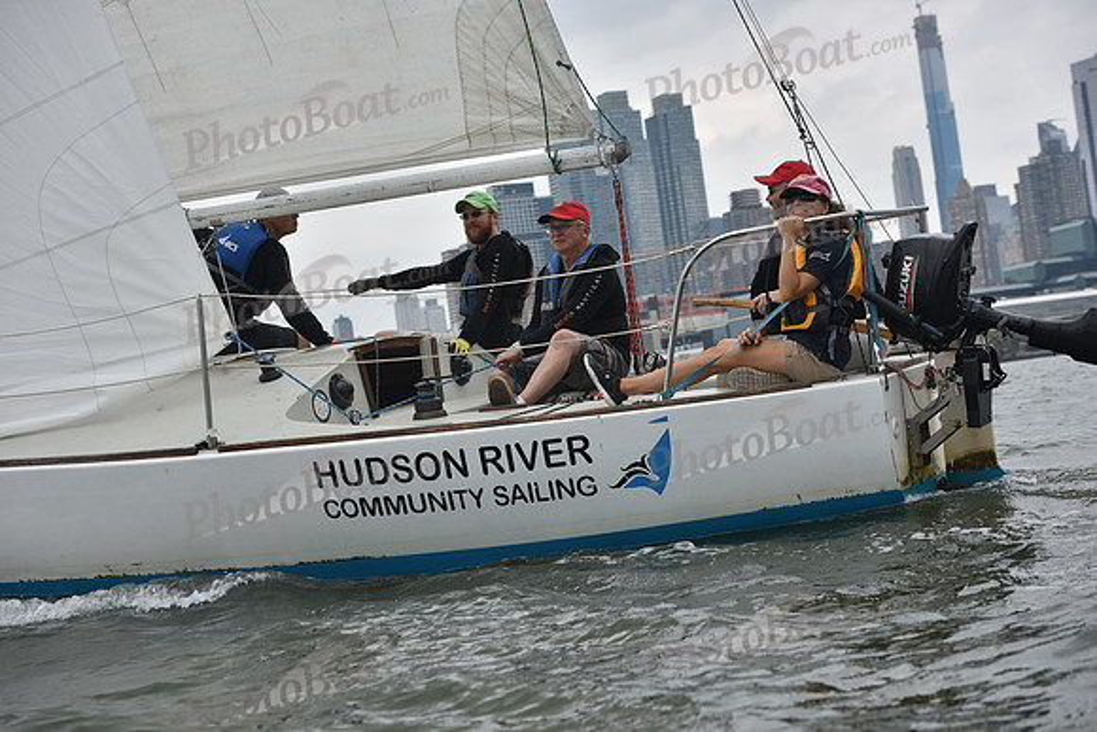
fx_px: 2133
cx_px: 548
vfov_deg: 19.5
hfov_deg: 28.8
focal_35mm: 70
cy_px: 366
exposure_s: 1/1250
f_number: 5.6
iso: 320
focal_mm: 70
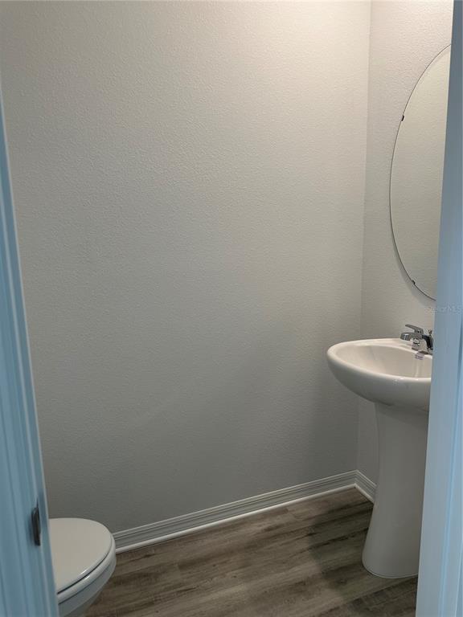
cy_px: 308
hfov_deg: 56.8
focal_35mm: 24
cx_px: 232
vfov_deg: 71.6
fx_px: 428
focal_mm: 6.86
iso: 100
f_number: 1.78
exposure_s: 1/120
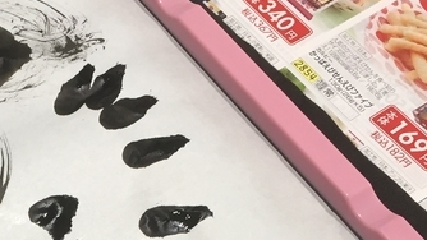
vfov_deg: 11.9
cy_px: 373
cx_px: -4
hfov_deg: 21.2
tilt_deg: -64.2
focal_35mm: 97
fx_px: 1098
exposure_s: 1/30
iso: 64
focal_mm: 4.15
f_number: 2.2
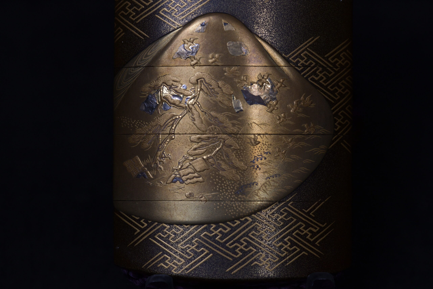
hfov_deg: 19.5
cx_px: 216
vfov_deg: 13.0
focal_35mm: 105
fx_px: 1263
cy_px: 144
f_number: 10
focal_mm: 105
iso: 1400
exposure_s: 1/125
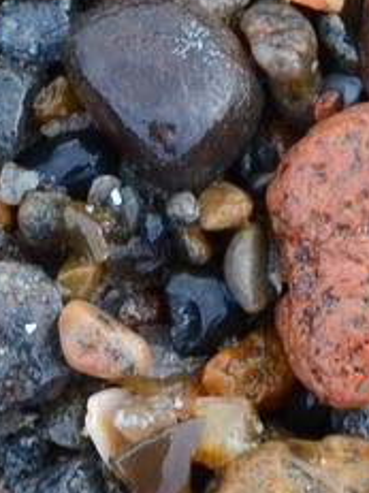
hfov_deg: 7.2
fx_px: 2888
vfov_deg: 9.8
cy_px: 230
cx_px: -84
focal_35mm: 203
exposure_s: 1/60
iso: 640
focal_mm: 20
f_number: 8
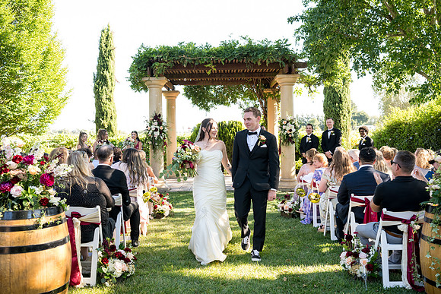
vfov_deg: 37.9
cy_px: 147
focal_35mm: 35
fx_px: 429
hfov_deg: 54.4
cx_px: 220
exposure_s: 1/400
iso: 800
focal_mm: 35
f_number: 4
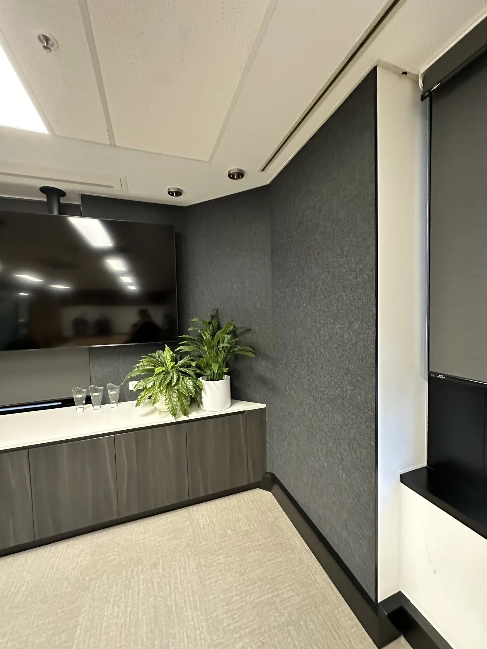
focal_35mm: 14
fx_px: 263
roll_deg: +0.7
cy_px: 324
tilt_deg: -2.0
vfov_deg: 102.1
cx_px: 244
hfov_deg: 85.7
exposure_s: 1/49
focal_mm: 2.22
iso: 1250
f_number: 2.2
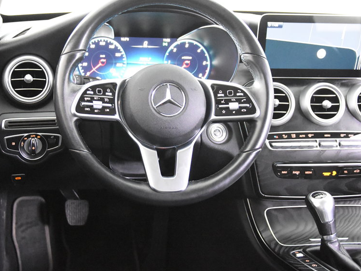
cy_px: 143
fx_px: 532
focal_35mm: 51
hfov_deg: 37.2
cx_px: 132
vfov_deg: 28.6
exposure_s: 1/40
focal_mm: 26
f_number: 3.2
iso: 12800
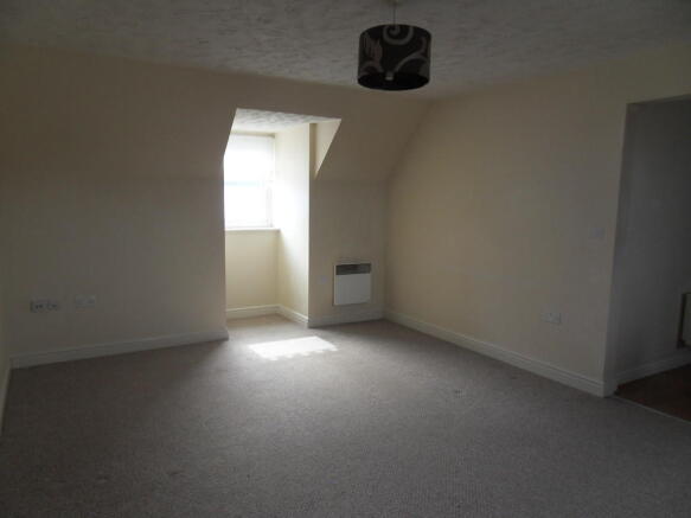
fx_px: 479
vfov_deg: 56.8
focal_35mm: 24
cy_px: 259
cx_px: 346
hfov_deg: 71.6
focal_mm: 4.2
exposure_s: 1/45
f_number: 3.3
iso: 100
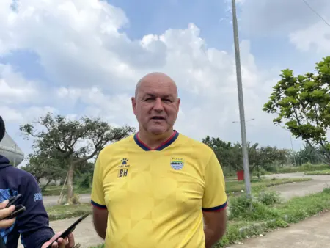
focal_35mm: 26
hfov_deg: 67.3
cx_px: 165
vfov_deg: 53.1
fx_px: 248
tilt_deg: +11.6
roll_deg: +3.9
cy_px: 124
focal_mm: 4.2
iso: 32
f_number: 1.6
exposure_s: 1/3509
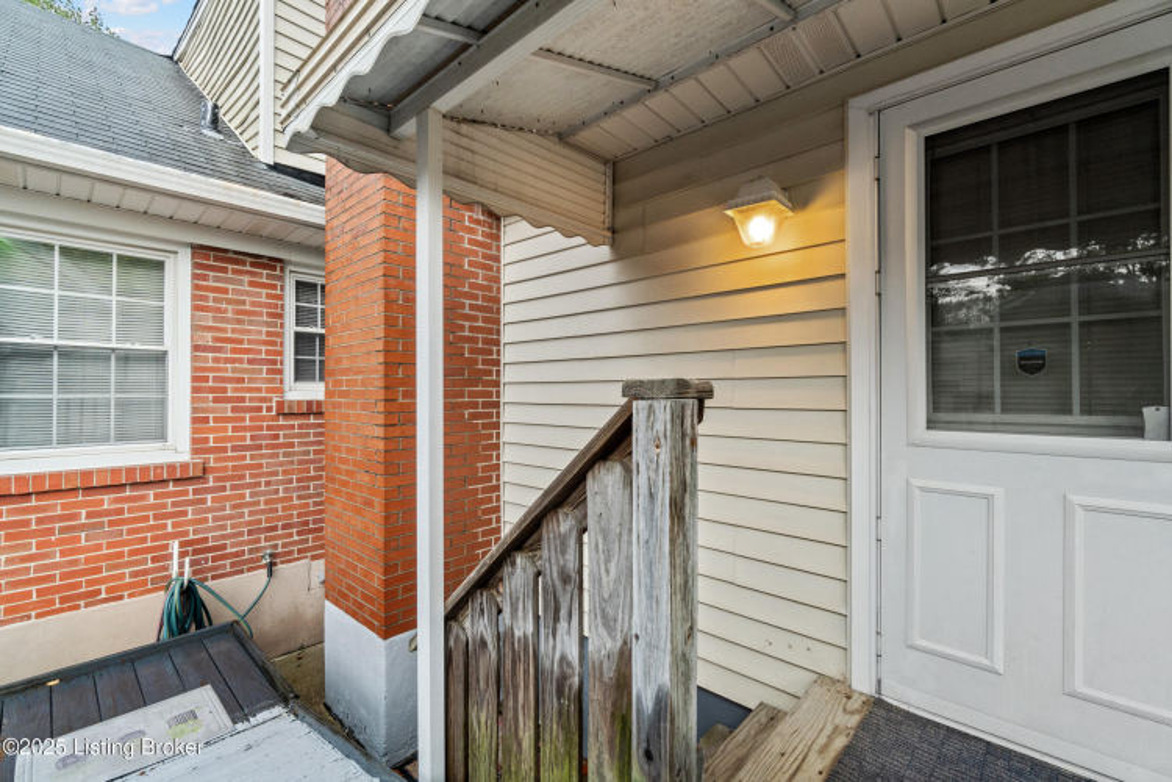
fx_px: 488
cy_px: 391
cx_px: 586
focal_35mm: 15
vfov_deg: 77.3
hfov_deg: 100.4
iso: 400
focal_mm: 10
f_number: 8
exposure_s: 1/30
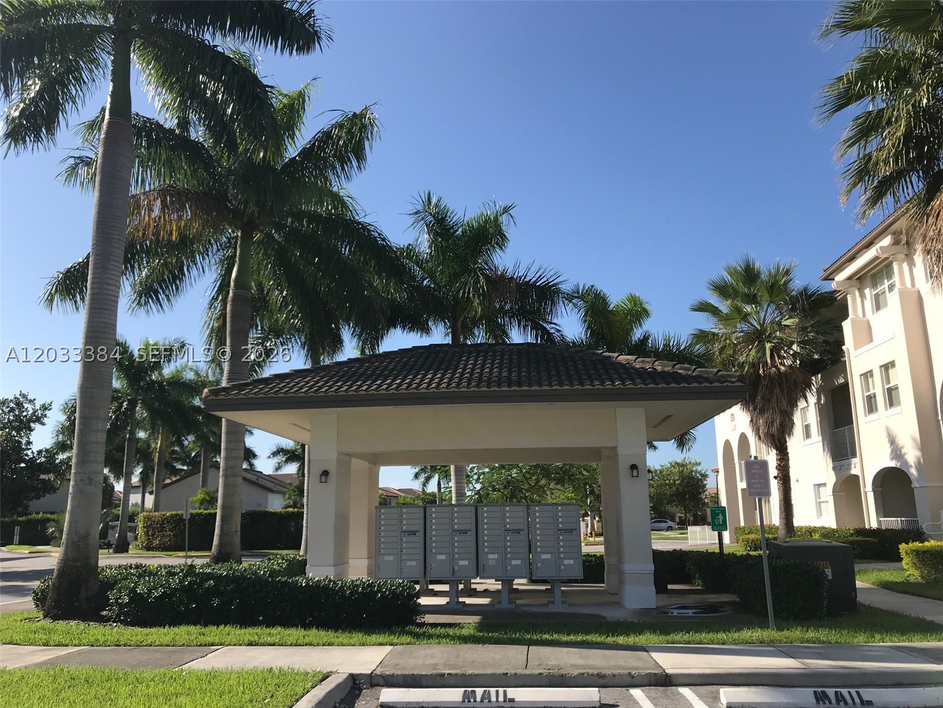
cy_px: 354
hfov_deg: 63.4
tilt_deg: +13.0
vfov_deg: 49.7
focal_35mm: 28
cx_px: 472
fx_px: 763
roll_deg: +1.1
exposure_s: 1/2128
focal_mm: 3.99
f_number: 1.8
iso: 20
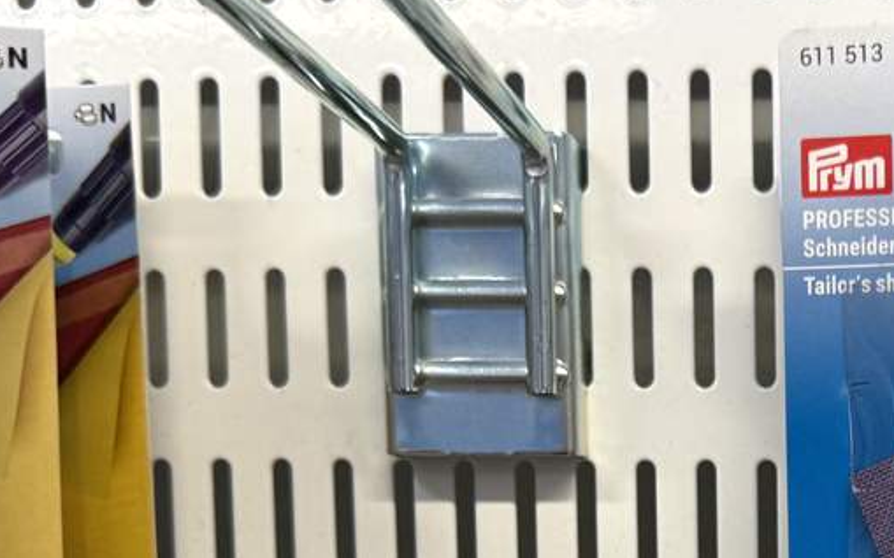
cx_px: 919
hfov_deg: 24.5
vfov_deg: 15.1
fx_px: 1949
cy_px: 833
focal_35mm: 80
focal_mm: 6.76
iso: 100
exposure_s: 1/100
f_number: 1.78
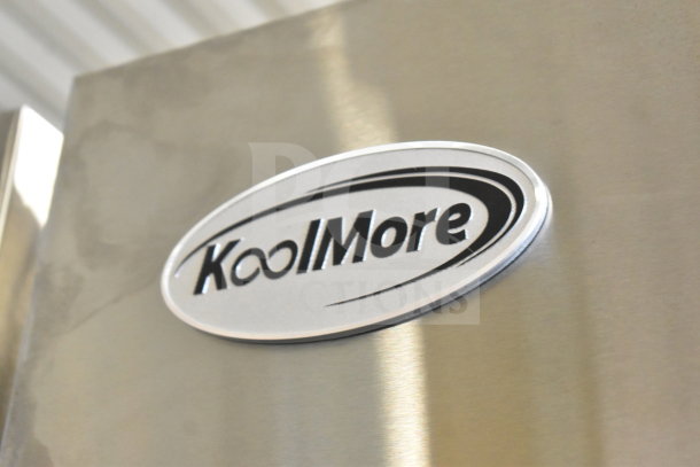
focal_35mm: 82
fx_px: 1604
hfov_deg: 24.6
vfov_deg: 16.6
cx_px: 350
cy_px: 234
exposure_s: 1/125
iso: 6400
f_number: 5.6
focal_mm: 55
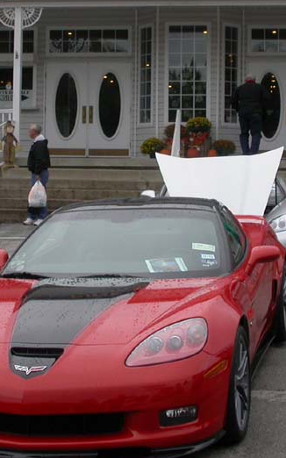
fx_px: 986
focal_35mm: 79
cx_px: 111
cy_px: 150
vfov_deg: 26.0
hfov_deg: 16.5
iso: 100
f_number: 6
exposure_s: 1/274
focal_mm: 7.85
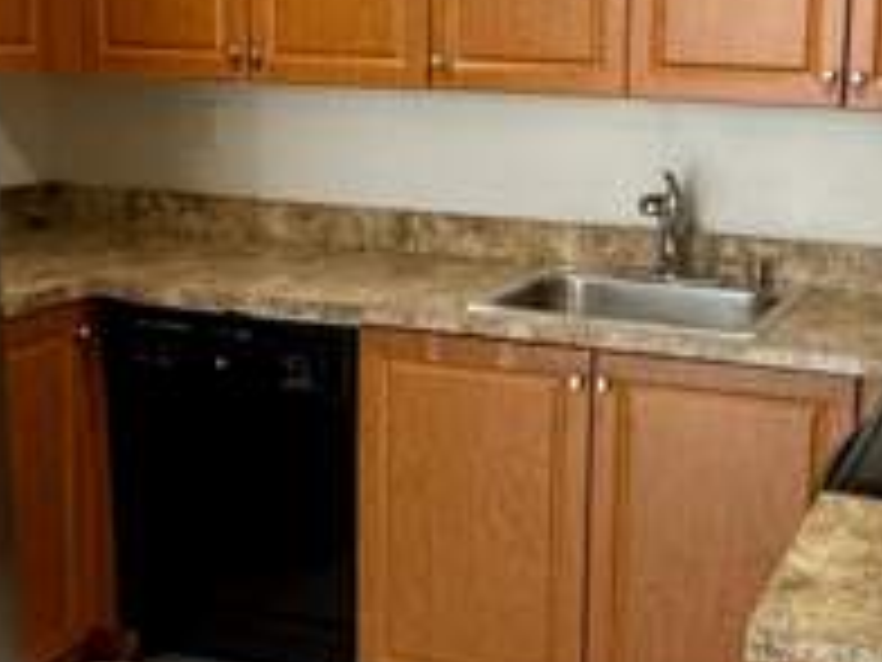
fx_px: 1452
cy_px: 270
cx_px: 576
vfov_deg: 25.6
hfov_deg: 33.5
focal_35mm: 57
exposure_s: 1/60
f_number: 2.2
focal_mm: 2.22
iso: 320
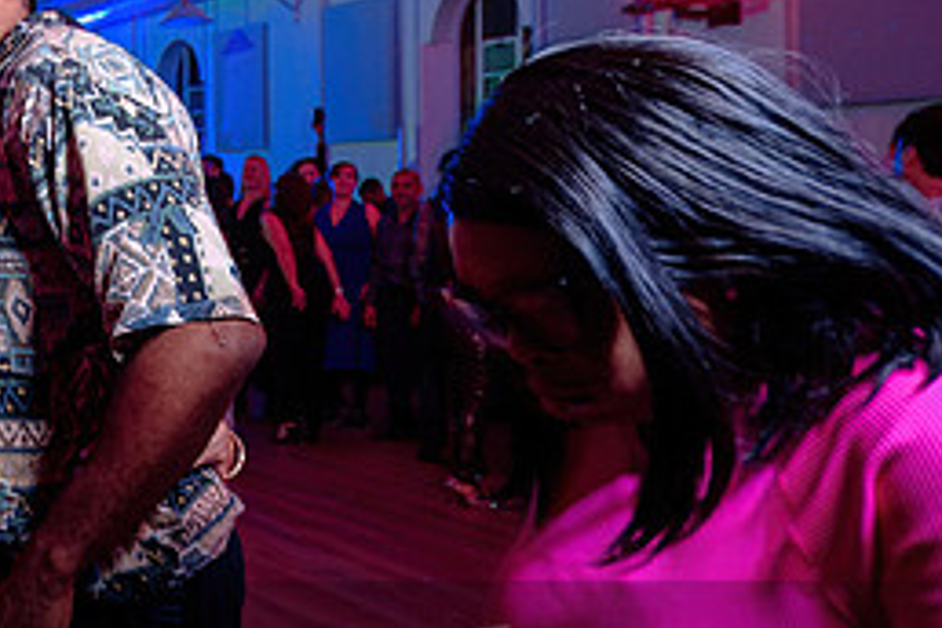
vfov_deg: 24.9
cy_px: 203
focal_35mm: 54
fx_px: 1413
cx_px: -66
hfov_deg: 32.8
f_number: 3.5
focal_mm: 24
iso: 800
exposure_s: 1/50
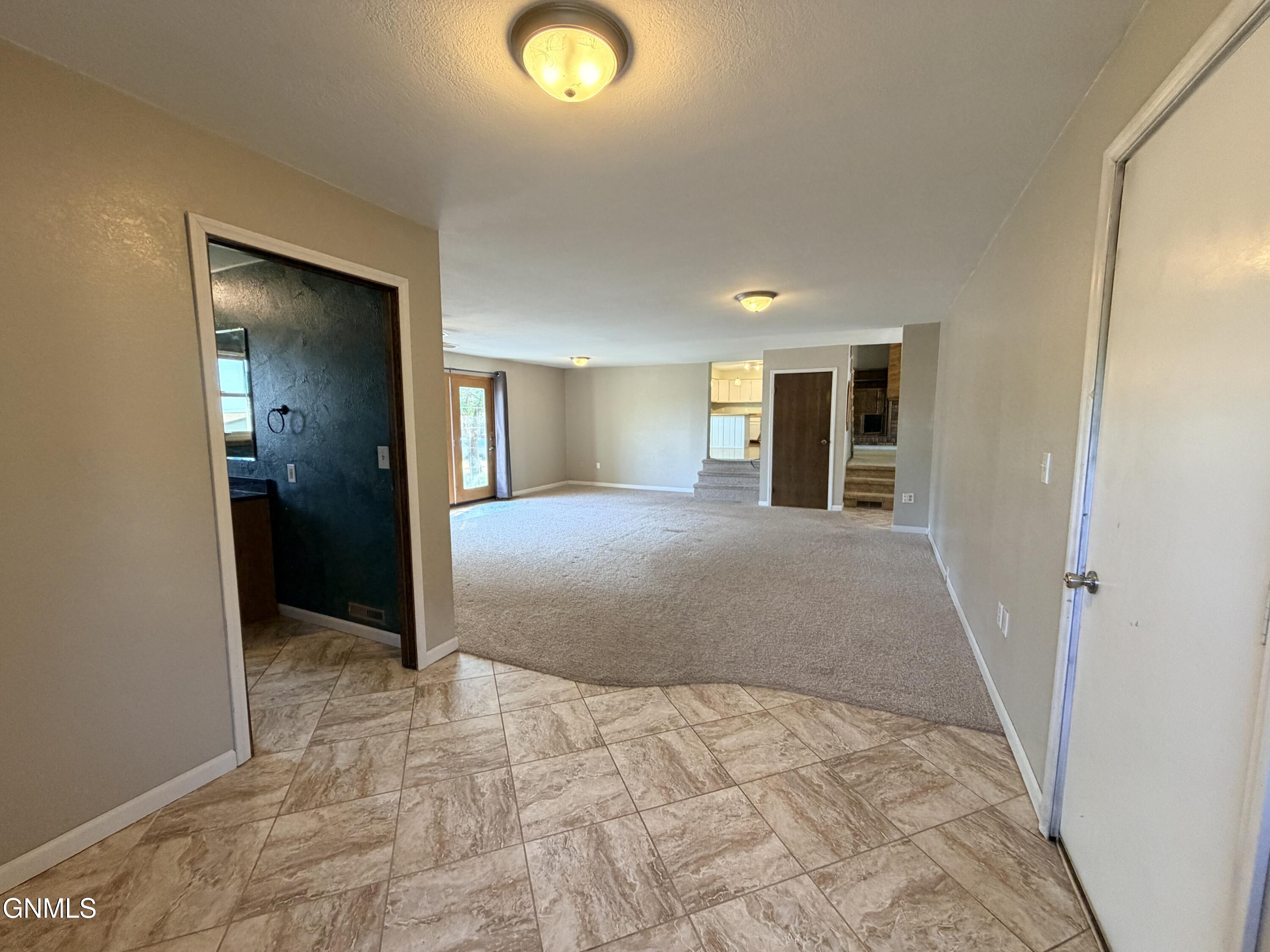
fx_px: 514
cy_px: 476
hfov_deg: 102.1
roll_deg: +0.5
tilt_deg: -5.8
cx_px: 635
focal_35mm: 14
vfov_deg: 85.7
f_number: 2.2
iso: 250
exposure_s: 1/60
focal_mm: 2.22
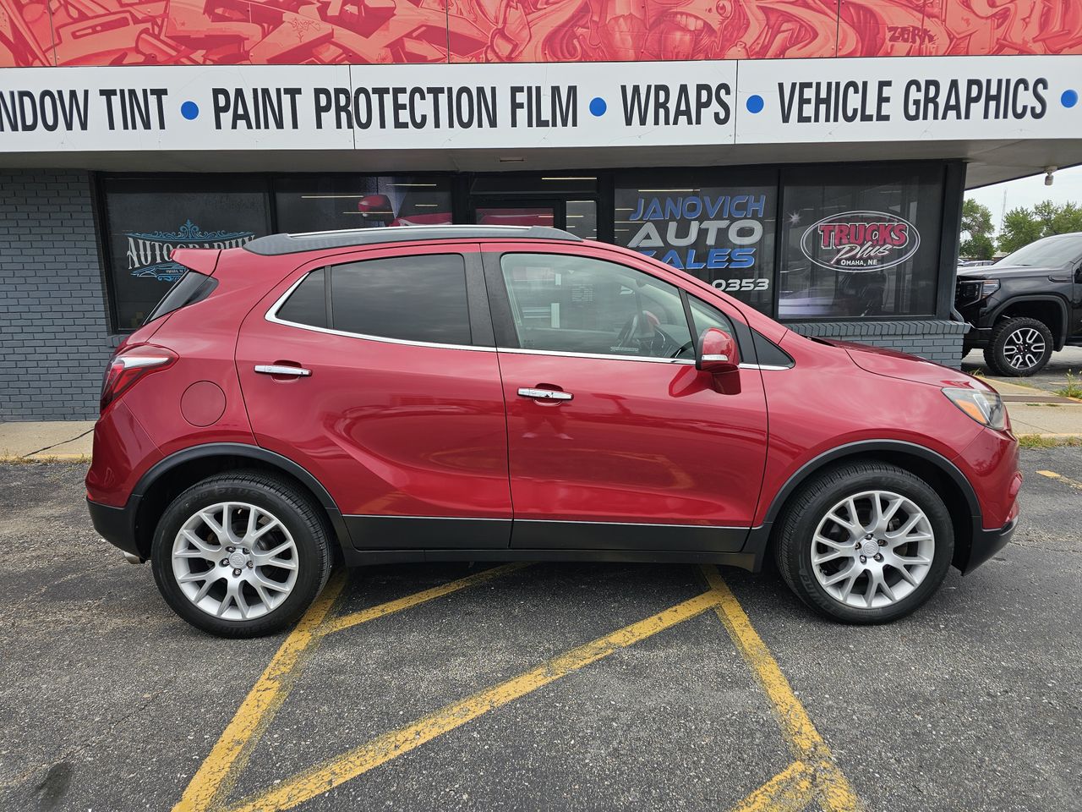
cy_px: 406
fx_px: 719
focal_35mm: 23
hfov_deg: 73.9
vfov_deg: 58.9
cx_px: 541
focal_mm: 6.3
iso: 10
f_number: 1.7
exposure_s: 1/328
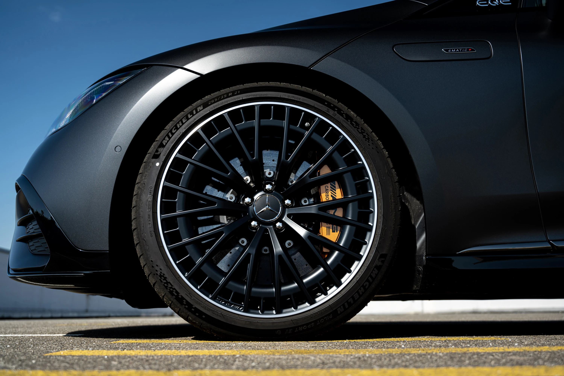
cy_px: 188
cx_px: 282
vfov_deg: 34.2
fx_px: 611
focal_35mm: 39
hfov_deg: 49.6
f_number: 4
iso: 64
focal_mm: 39
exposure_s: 1/320
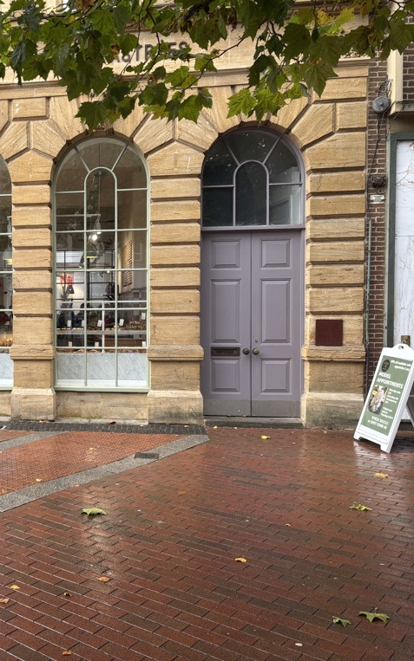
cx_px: 23
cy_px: 329
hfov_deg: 32.3
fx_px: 668
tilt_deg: -2.4
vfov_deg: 52.7
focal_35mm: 37
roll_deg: -0.1
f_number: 1.6
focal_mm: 5.96
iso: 40
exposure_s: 1/121
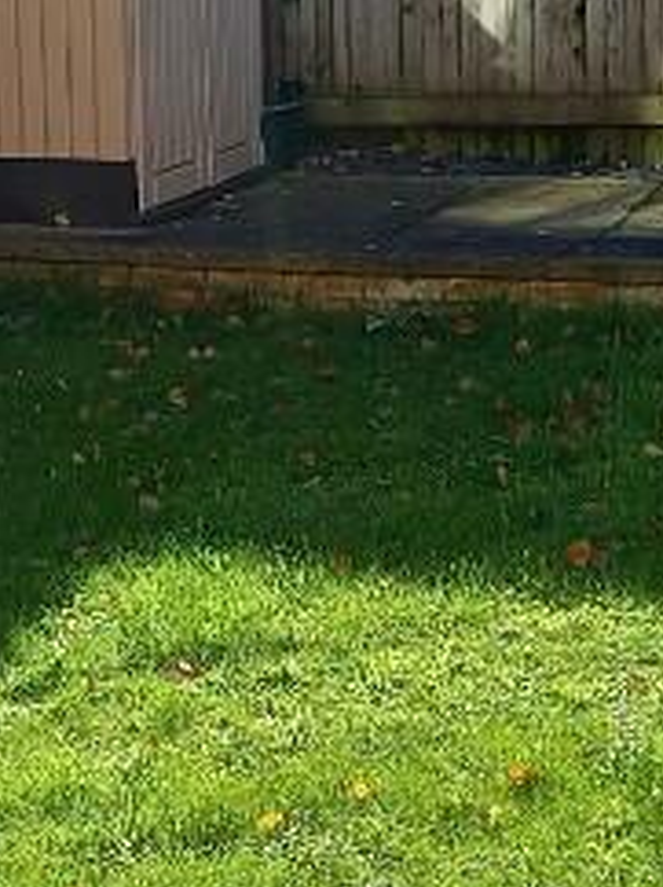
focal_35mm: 106
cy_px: 341
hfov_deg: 13.8
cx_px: 99
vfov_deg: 18.5
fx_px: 2712
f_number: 1.8
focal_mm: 4.65
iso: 50
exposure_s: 1/310
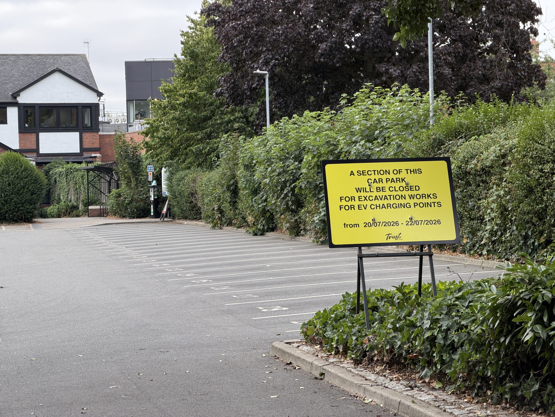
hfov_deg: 19.6
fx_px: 1603
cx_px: 278
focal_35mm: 100
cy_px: 208
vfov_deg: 14.8
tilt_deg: -1.3
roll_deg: +2.0
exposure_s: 1/121
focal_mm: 16.89
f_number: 2.8
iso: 50
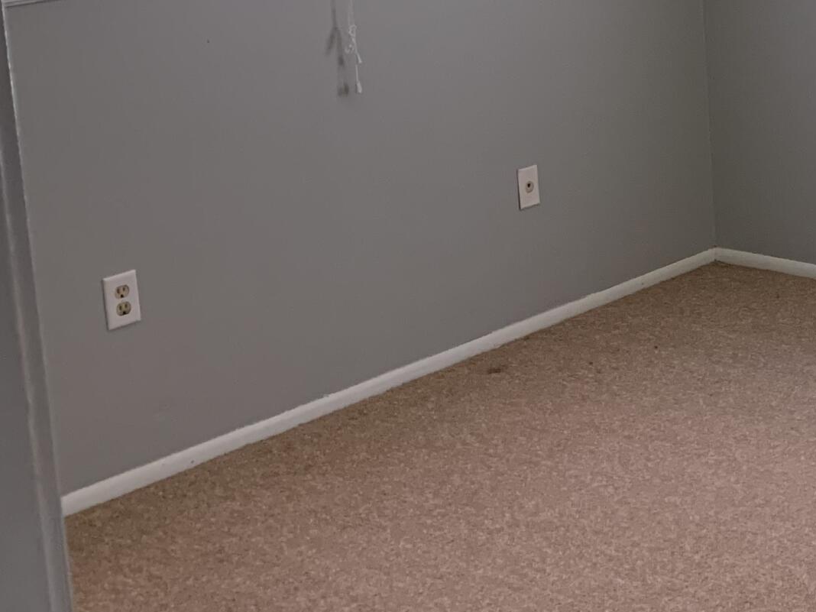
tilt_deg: -8.1
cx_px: 1024
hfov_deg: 23.9
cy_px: 16
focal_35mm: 73
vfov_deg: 19.6
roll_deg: +2.6
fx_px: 1721
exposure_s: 1/60
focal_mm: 4.25
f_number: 1.8
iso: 100
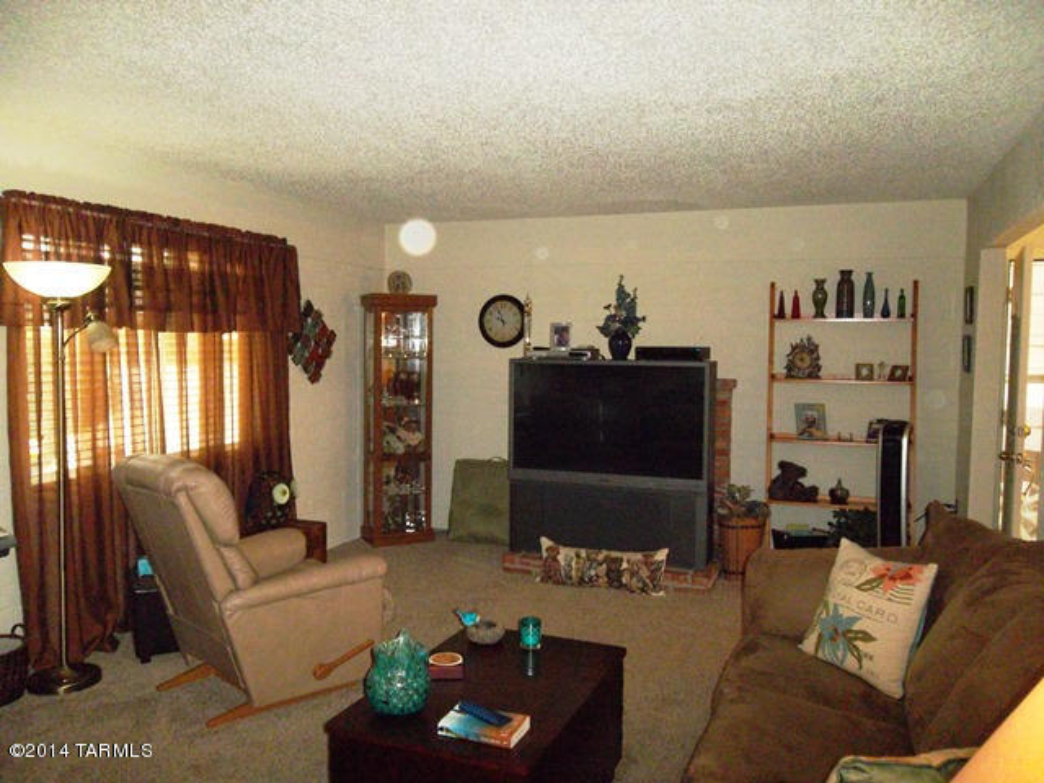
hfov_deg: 65.3
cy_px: 392
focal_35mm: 27
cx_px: 522
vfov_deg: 51.4
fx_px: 814
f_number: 3.5
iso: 640
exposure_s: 1/45
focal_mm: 4.9
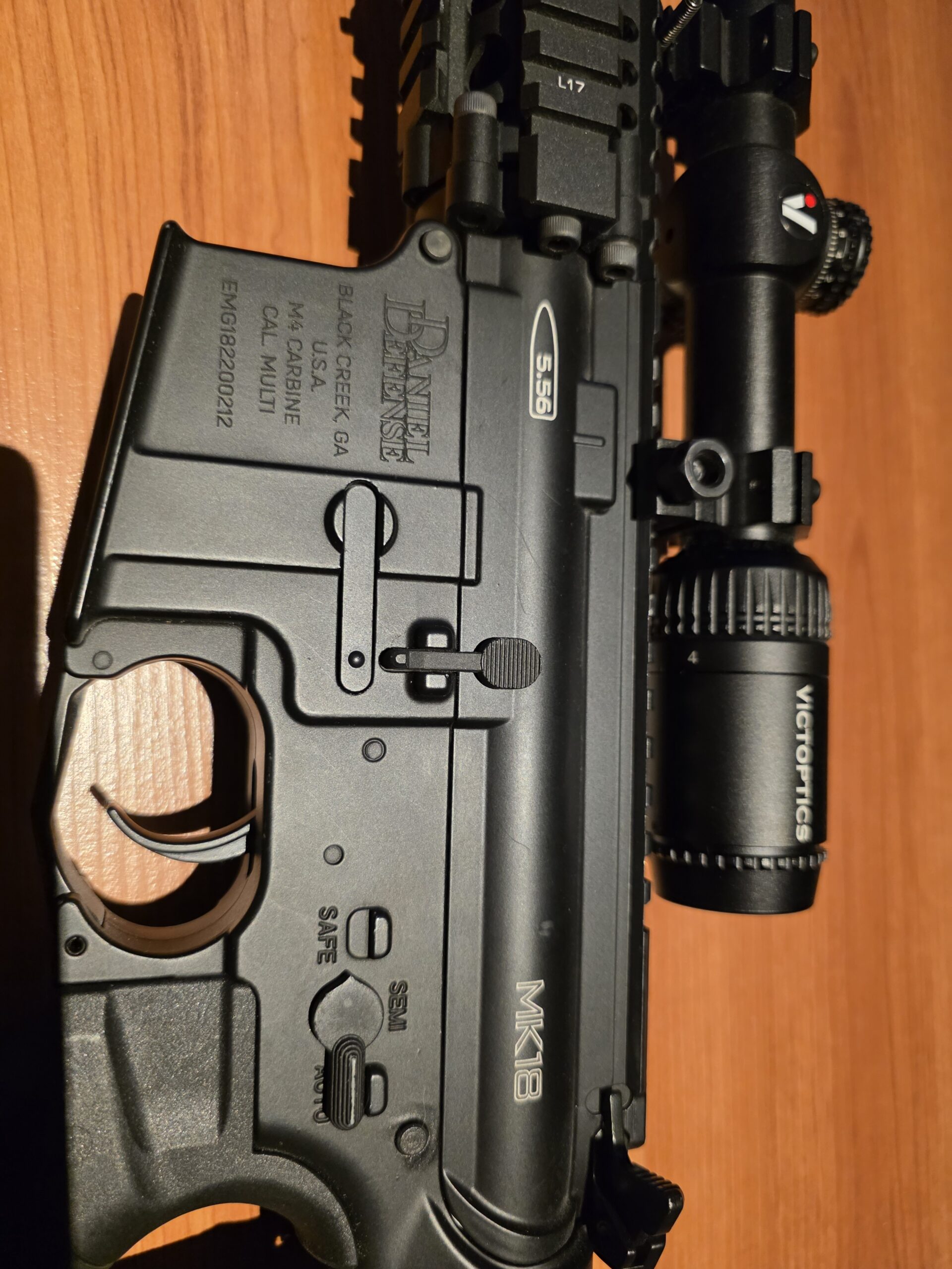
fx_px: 843
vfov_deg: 73.9
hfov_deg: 58.9
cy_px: 634
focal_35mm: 23
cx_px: 476
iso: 800
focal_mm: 6.3
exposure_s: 1/100
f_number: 1.7
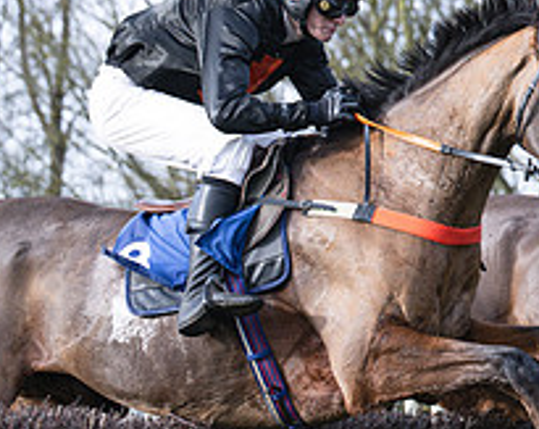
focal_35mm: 217
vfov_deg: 7.1
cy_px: 171
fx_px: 3453
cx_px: 525
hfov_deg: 8.9
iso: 400
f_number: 2.8
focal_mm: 70
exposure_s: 1/2000
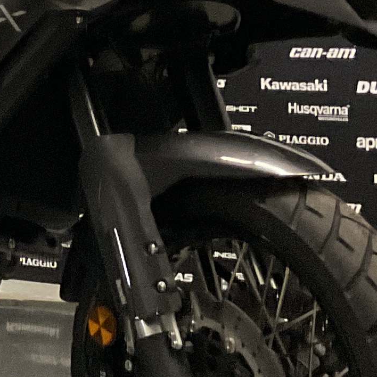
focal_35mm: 146
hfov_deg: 11.1
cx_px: -330
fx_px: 1799
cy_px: -31
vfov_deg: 11.8
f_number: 1.8
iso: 200
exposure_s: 1/60
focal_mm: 3
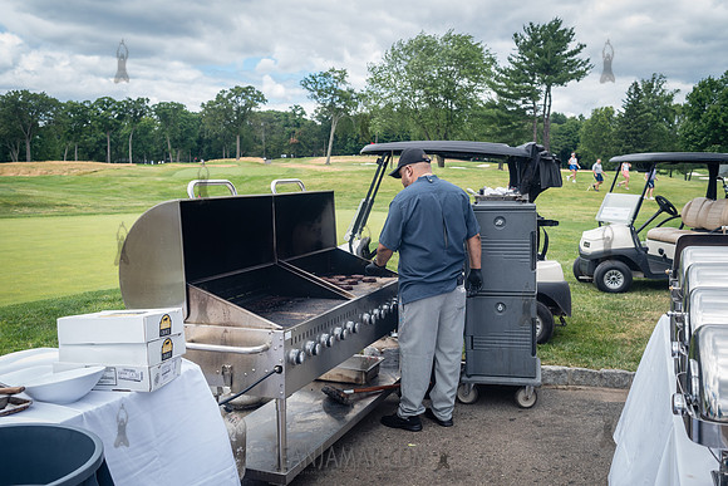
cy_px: 243
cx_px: 364
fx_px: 708
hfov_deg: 54.4
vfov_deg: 37.9
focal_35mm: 35
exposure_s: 1/320
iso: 200
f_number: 5.6
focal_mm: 35
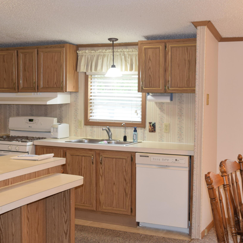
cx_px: 123
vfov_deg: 30.6
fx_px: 445
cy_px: 117
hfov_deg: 30.6
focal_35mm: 56
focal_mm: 24
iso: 800
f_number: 5.6
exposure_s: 1/125
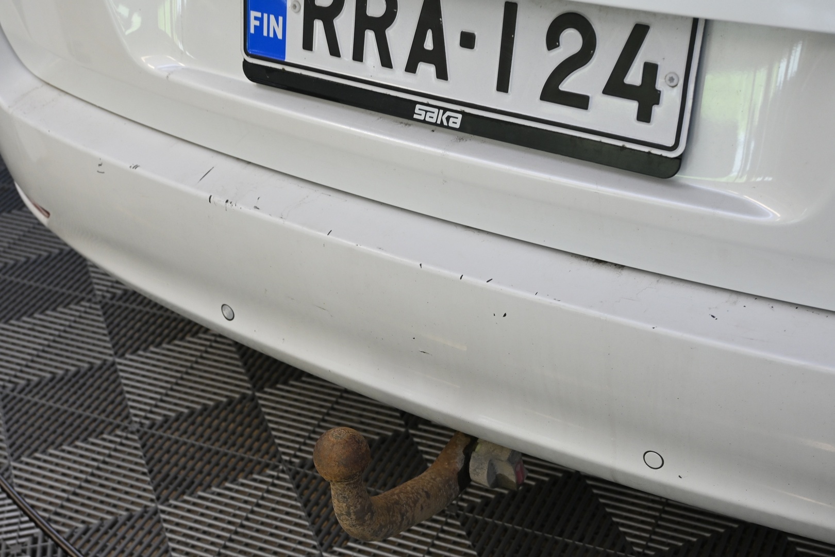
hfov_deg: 35.1
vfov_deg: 23.8
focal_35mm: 57
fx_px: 1322
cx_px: 418
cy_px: 278
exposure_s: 1/60
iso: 560
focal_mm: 38
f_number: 5.6
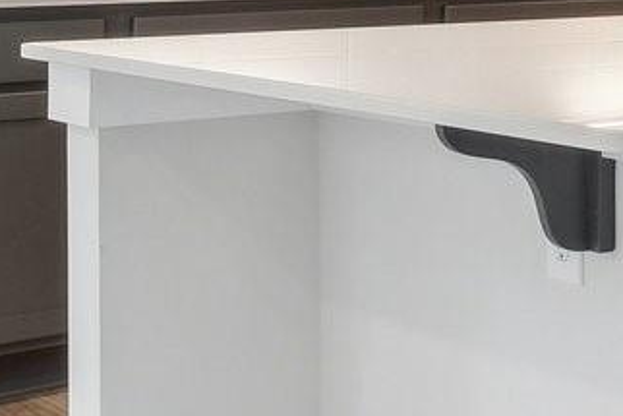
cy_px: -73
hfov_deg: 18.5
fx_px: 1541
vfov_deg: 14.9
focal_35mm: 89
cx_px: 1078
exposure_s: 1/20
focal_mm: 14
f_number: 7.1
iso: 160
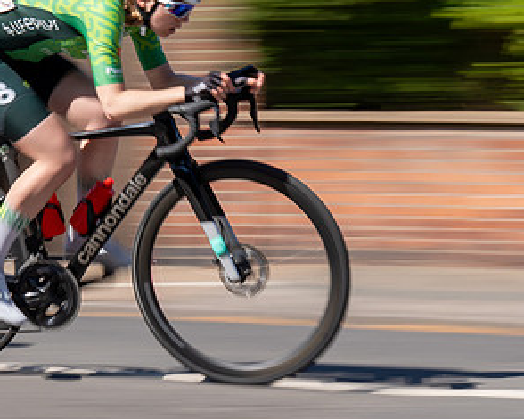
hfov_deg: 10.8
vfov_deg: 8.7
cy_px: 74
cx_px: 156
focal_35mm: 178
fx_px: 2760
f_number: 16
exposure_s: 1/40
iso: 100
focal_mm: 70
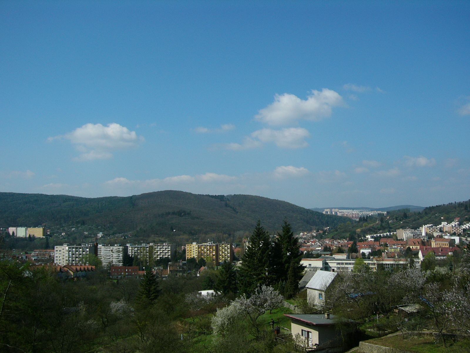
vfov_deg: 40.7
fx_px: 475
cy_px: 176
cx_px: 235
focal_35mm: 35
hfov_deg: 52.6
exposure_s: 1/200
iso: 50
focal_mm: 5.8
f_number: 8
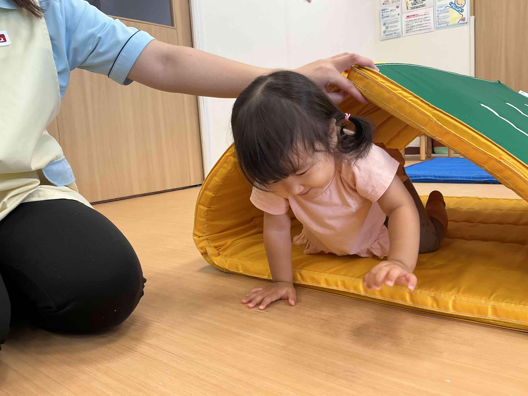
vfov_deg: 48.2
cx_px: 264
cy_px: 198
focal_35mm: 29
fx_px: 442
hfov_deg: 61.7
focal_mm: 3
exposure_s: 1/120
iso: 64
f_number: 1.8
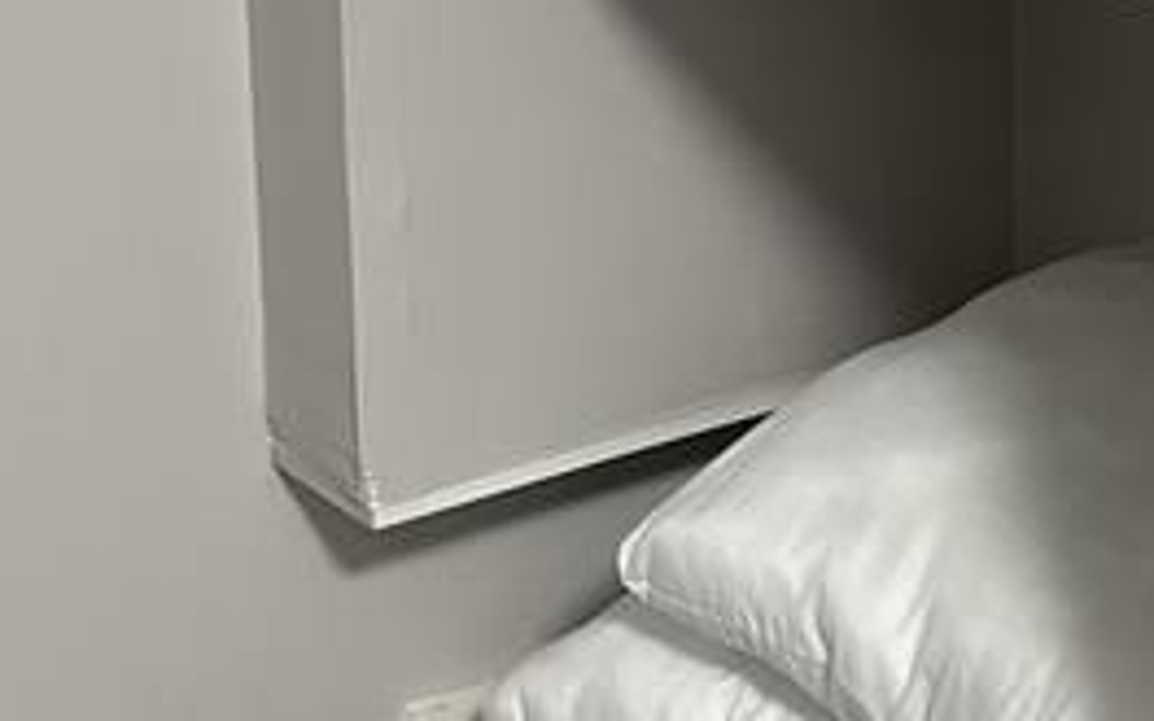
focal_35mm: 107
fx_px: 3365
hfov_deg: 19.3
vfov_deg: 12.0
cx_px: 267
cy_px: -153
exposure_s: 1/60
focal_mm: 5.7
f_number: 1.5
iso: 200
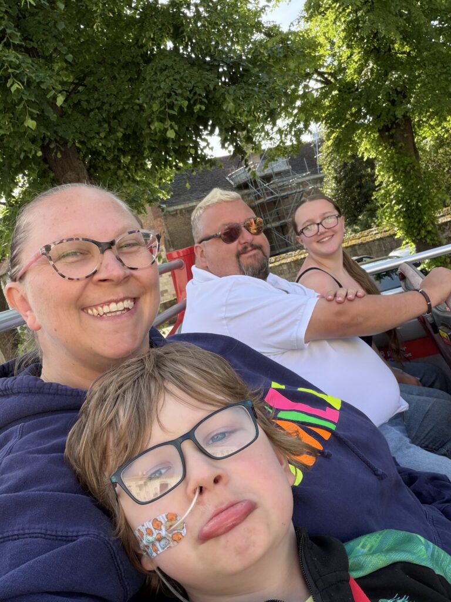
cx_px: 226
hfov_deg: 46.8
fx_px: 521
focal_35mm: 30
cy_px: 301
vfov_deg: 60.0
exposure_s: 1/298
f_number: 1.9
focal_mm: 2.71
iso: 25
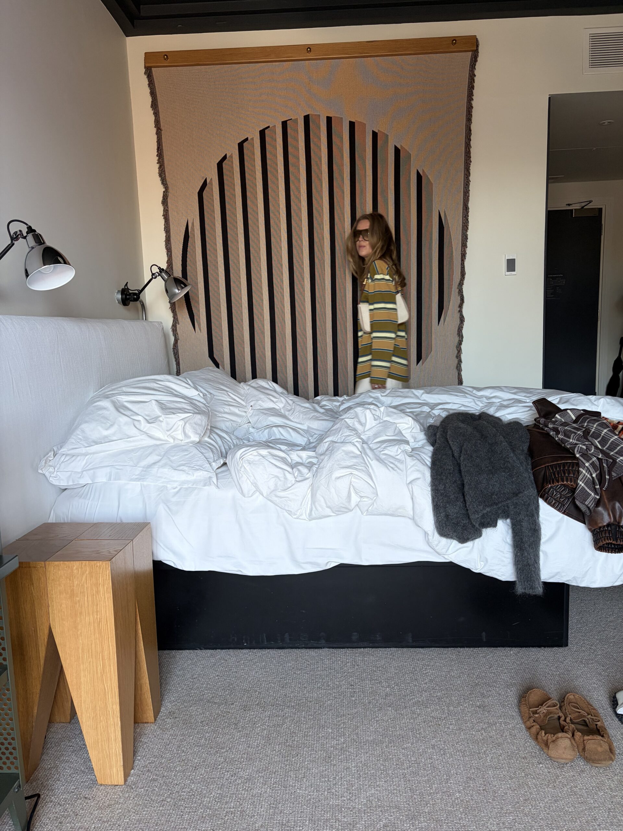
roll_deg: +1.8
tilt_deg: -8.2
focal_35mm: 26
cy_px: 416
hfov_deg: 53.1
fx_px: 624
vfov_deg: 67.3
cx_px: 312
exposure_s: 1/74
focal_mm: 5.96
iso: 125
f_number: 1.6
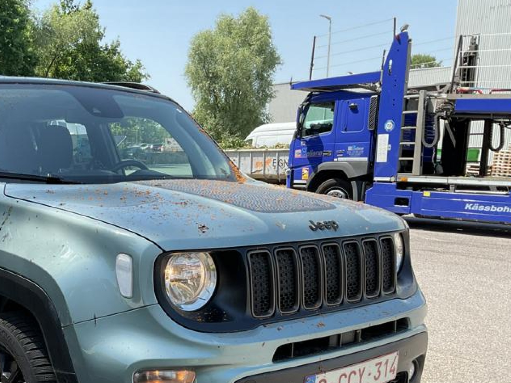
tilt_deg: -12.9
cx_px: 133
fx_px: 694
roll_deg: -1.5
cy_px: 304
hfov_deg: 39.4
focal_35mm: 47
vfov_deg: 30.2
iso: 16
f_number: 1.8
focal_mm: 3
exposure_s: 1/514
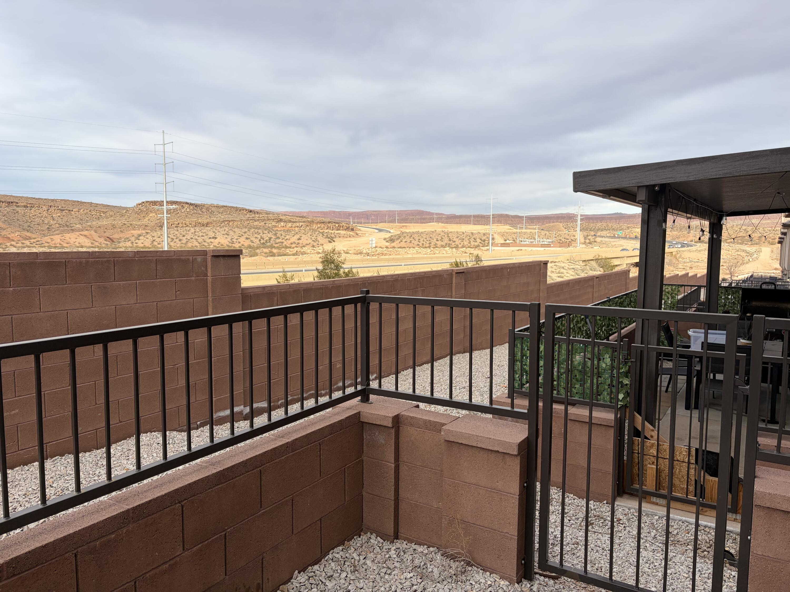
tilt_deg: -4.9
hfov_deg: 67.3
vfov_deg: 53.1
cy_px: 296
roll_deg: -0.3
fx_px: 593
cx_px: 395
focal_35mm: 26
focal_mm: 5.96
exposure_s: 1/1175
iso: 50
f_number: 1.6
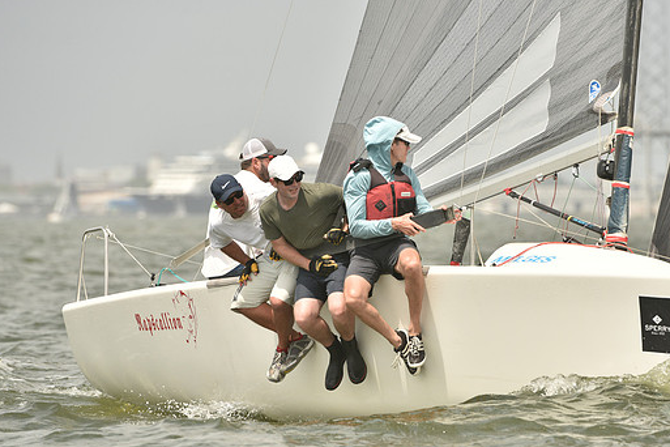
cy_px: 228
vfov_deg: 4.1
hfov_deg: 6.1
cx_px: 351
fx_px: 6309
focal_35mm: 339
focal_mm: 300
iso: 320
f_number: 7.1
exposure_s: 1/1250
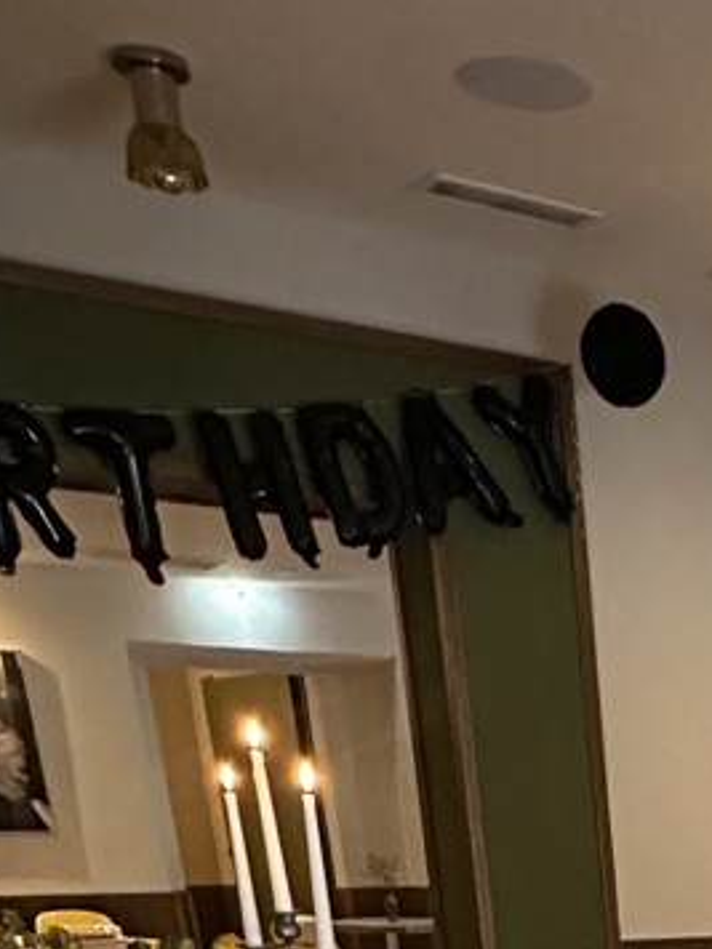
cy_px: 1509
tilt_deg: -22.4
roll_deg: -0.3
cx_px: 1067
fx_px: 1728
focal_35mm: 63
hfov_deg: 20.1
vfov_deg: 23.2
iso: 800
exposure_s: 1/50
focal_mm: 2.22
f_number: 2.2
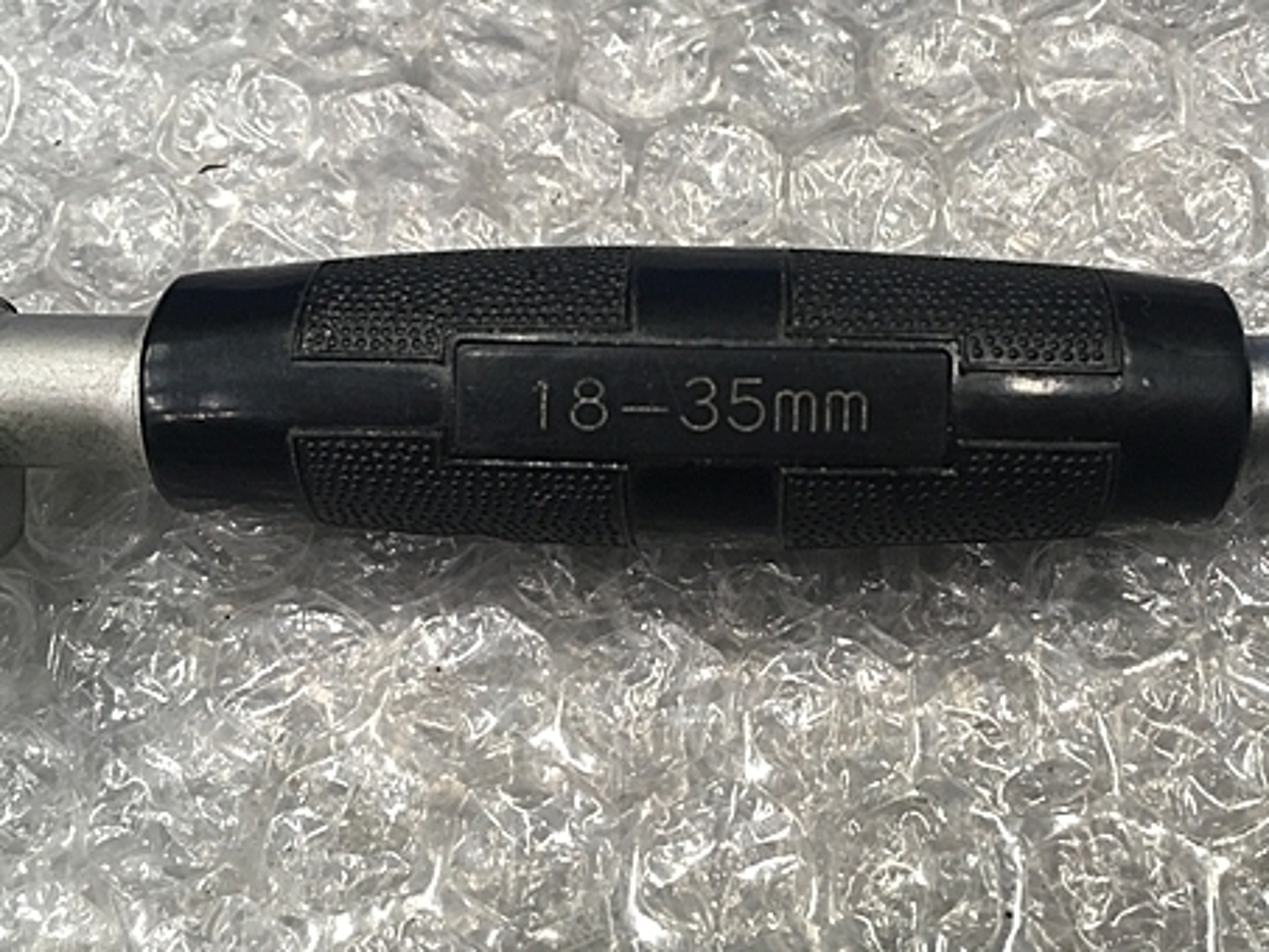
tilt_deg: -66.9
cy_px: 378
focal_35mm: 41
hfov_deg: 45.6
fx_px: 1503
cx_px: 740
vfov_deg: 35.0
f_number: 2.2
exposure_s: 1/30
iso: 80
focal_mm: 4.15
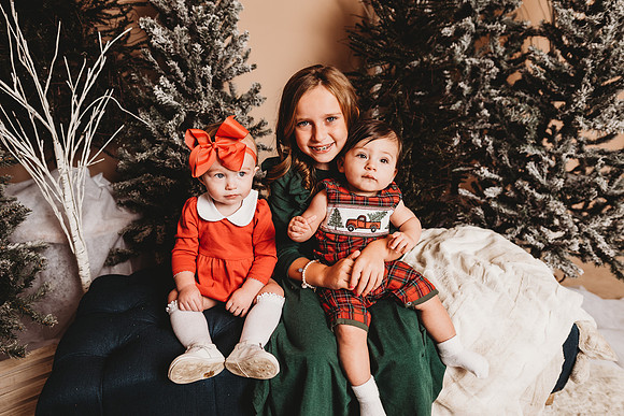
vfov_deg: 53.2
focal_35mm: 24
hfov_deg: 73.7
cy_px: 208
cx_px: 312
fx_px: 416
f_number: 3.2
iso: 100
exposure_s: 1/160
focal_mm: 24
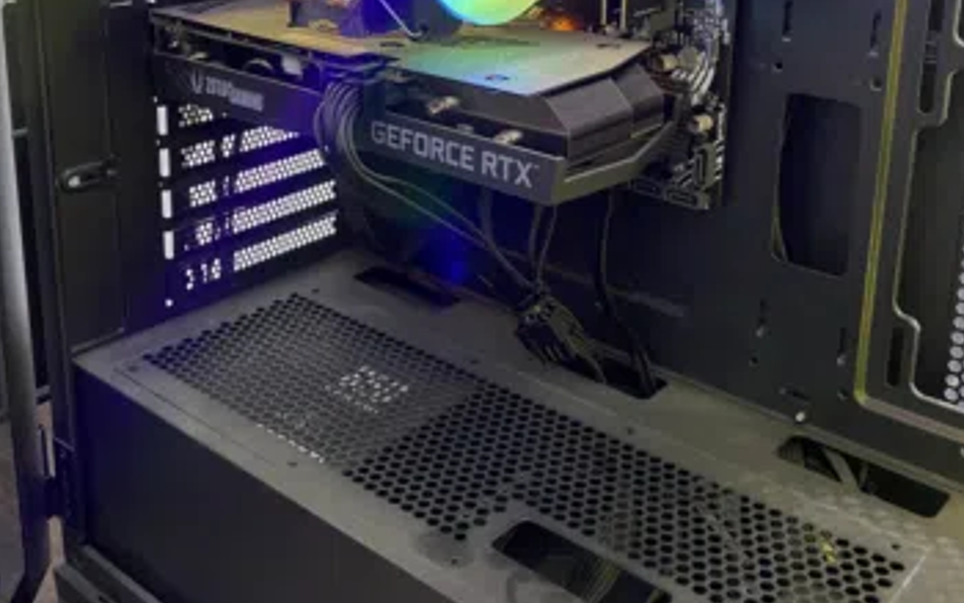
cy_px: 81
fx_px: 1104
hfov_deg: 47.2
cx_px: 452
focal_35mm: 42
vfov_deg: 29.5
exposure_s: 1/25
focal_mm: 4.25
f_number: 1.8
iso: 500
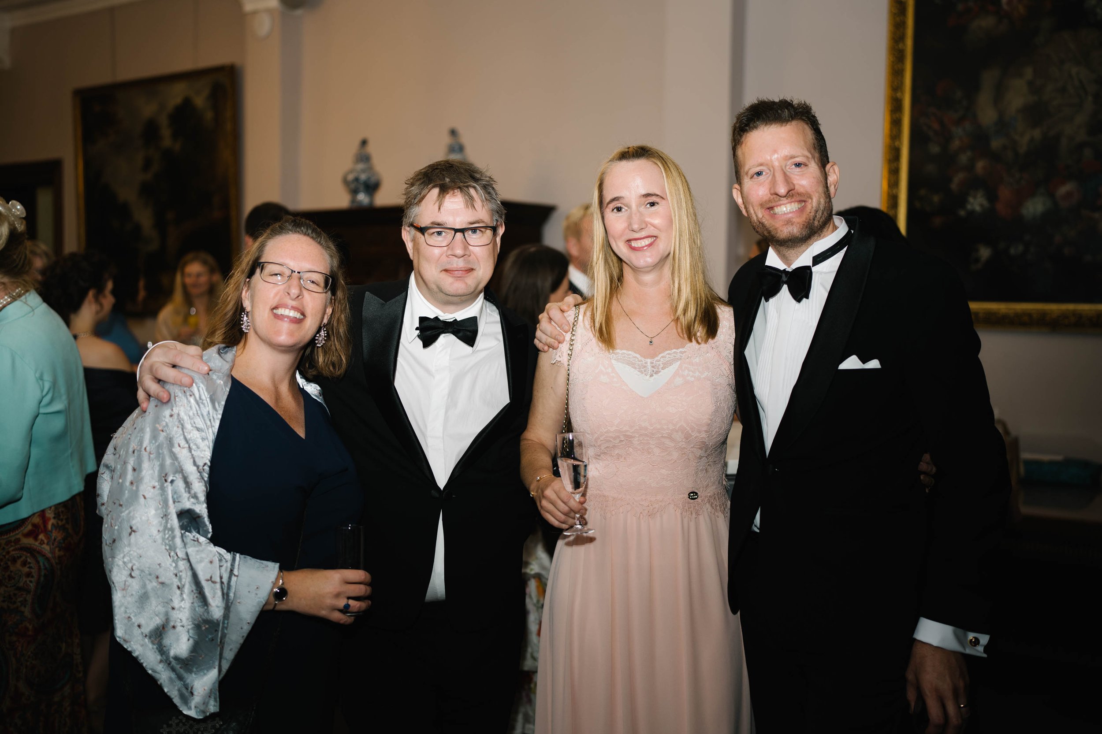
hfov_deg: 54.4
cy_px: 367
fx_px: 1071
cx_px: 551
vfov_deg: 37.8
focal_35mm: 35
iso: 50
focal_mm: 35
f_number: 1.4
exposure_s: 1/125
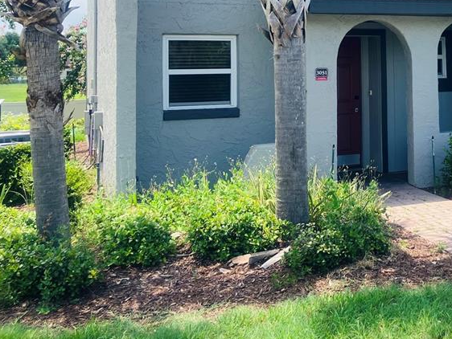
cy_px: 35
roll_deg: +1.1
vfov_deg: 27.6
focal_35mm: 51
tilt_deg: +2.6
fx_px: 666
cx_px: 404
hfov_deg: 35.4
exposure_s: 1/704
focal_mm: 3.99
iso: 32
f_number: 1.8
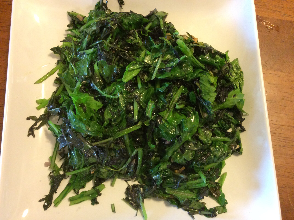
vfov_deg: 42.8
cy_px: 110
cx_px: 147
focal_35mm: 33
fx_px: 280
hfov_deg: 55.4
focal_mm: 3.3
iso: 250
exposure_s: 1/17
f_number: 2.4
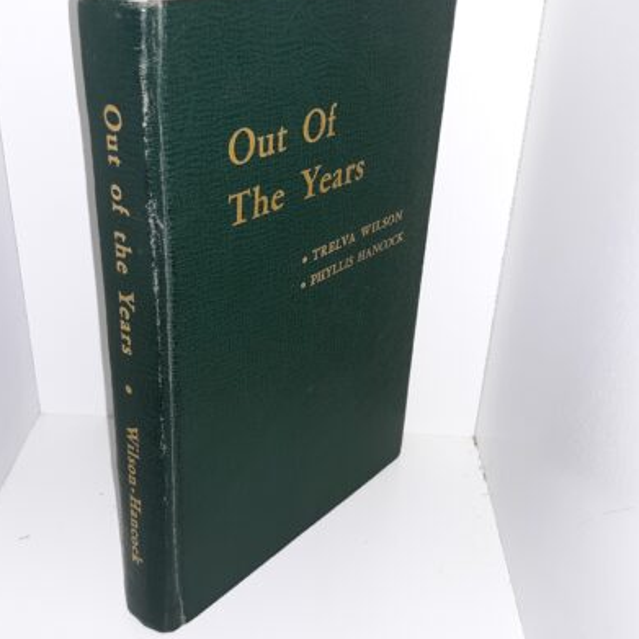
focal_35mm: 38
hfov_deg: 43.7
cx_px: 270
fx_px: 794
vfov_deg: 43.8
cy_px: 301
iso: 40
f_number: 1.7
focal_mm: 3.7
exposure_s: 1/60
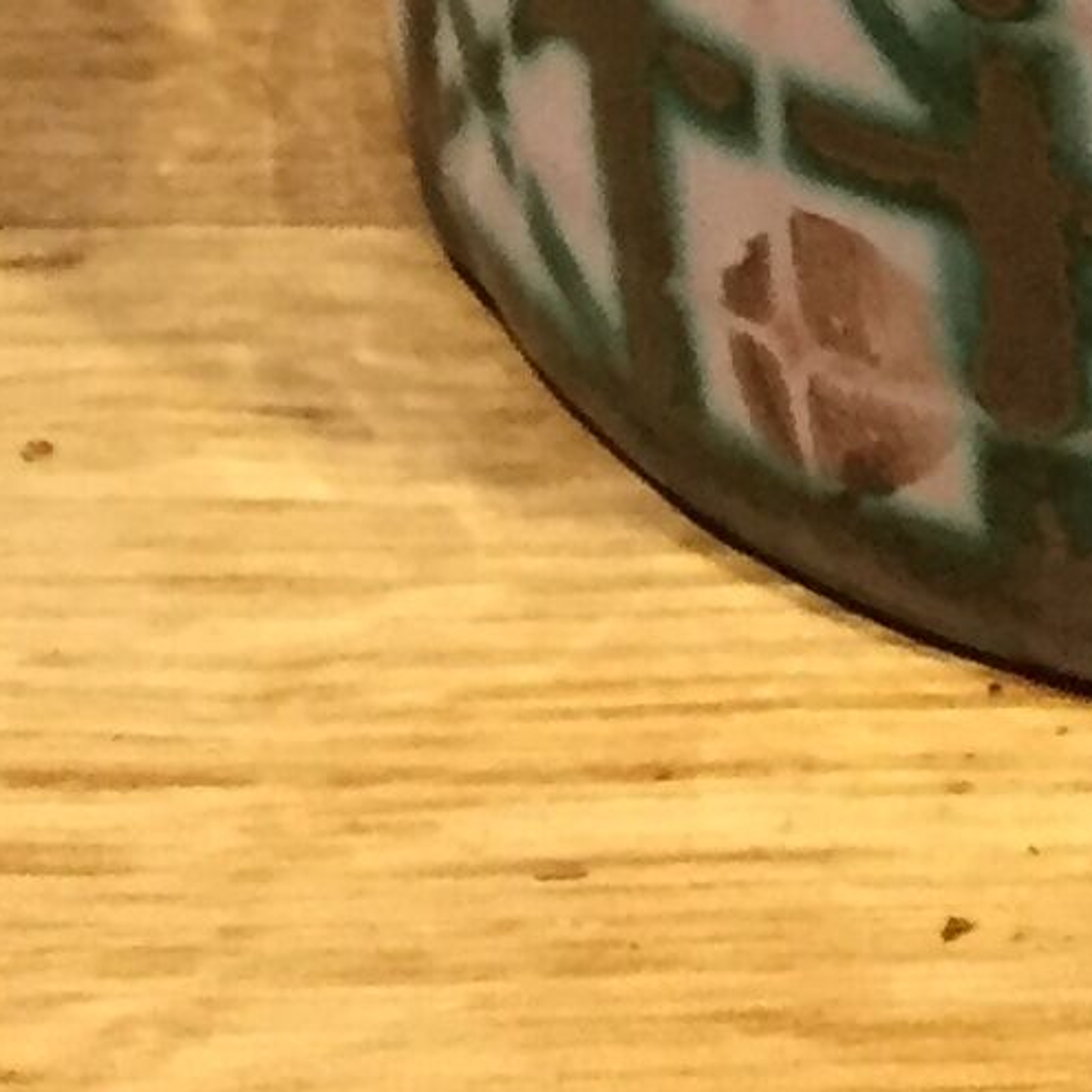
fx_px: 6032
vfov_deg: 8.4
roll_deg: -1.4
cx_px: 1809
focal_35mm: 169
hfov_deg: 9.9
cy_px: -2383
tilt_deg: -14.7
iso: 200
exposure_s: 1/33
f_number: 2.2
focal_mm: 4.15
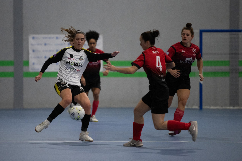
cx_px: 98
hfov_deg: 8.4
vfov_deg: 5.6
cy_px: 68
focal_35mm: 246
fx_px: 1655
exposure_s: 1/800
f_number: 2.8
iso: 5000
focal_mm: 200
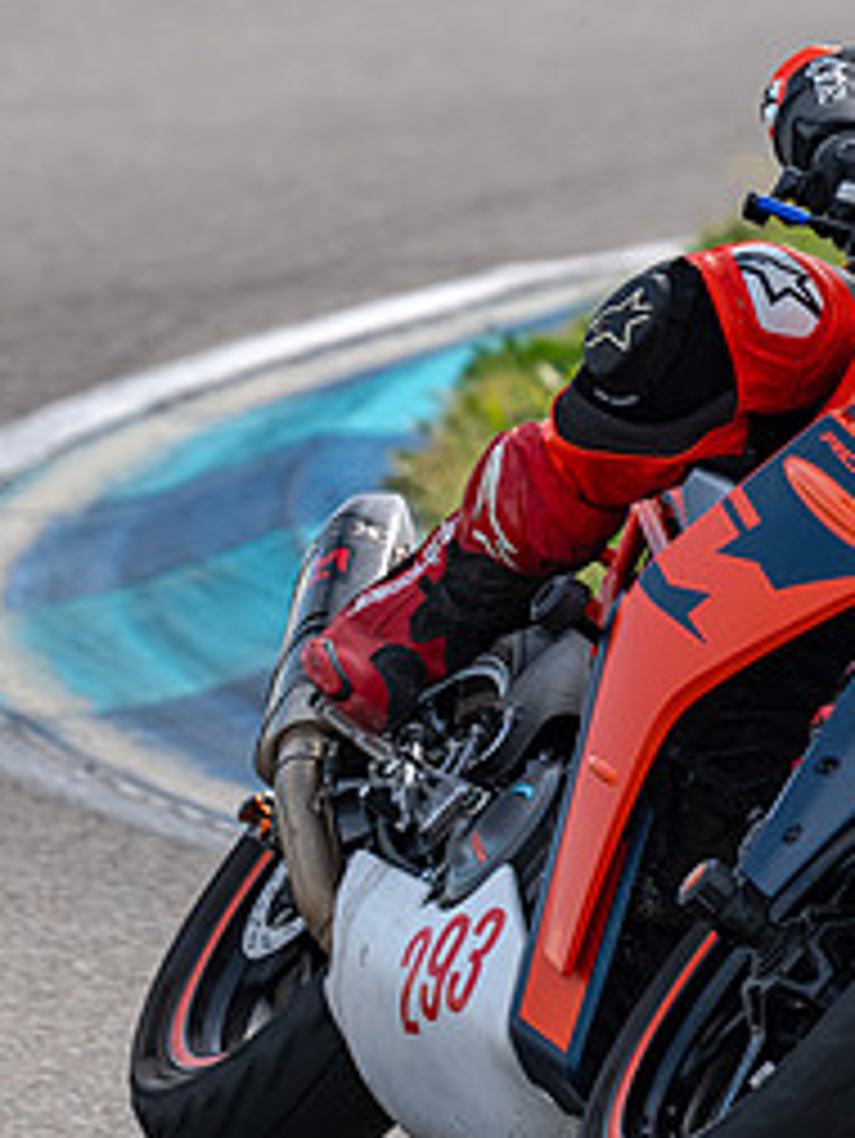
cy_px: 434
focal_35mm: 1322
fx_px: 43500
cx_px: 1166
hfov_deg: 1.1
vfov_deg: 1.5
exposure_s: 1/800
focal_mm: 600
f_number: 11
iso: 640
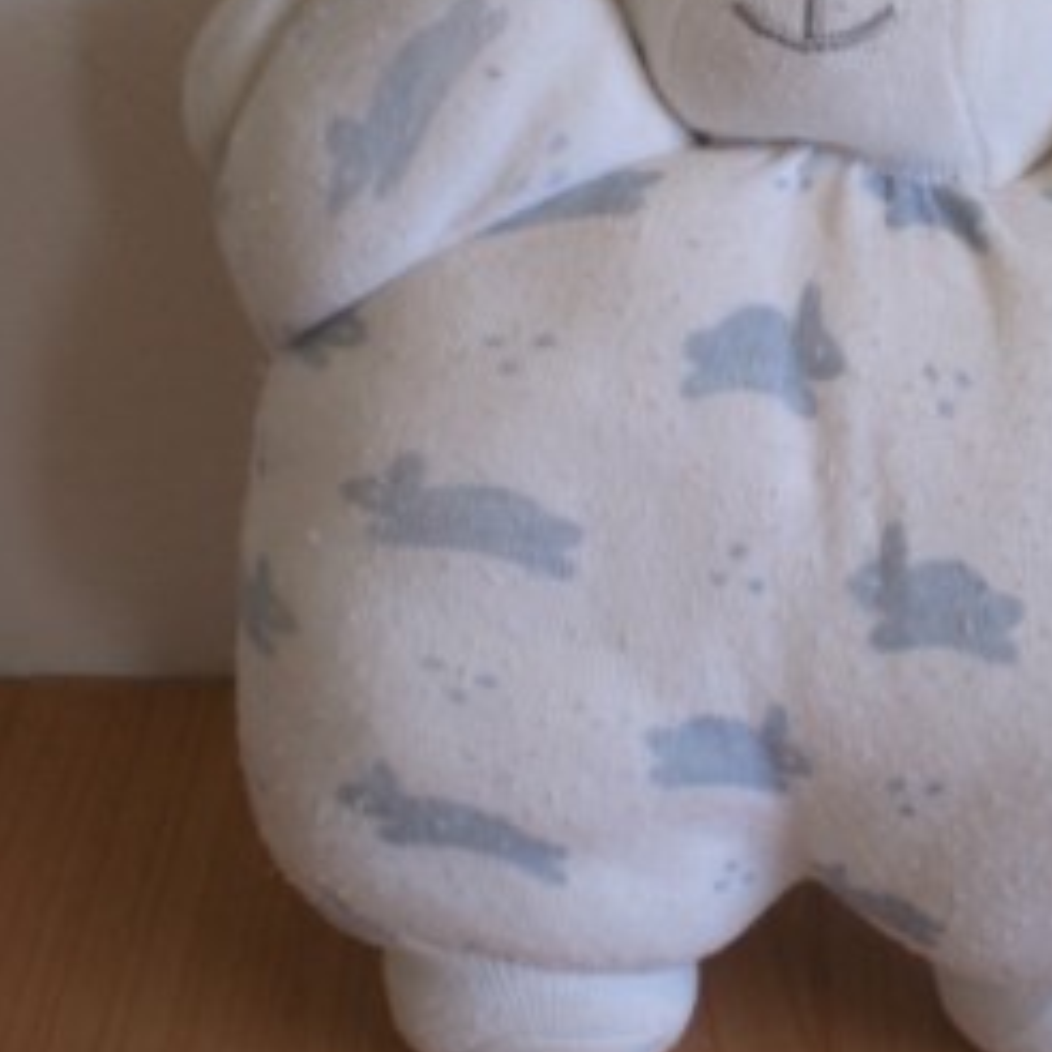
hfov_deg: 24.0
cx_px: 830
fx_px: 2441
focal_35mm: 71
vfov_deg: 24.2
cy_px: 363
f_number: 3.1
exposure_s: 1/60
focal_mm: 6.3
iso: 107
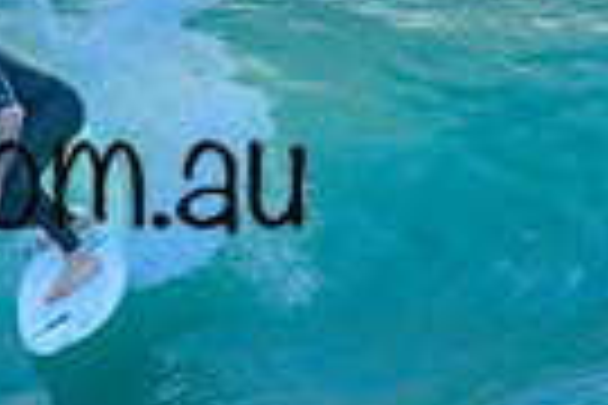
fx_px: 58161
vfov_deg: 0.4
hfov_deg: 0.6
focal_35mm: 3444
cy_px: 124
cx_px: -171
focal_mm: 800
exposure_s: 1/2500
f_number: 6.3
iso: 2500
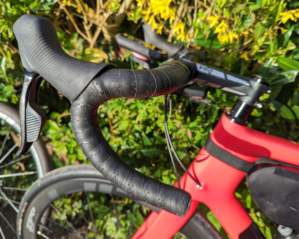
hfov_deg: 68.0
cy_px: 120
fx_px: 221
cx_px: 158
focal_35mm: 25
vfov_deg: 56.8
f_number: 1.85
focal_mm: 6.81
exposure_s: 1/284
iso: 32
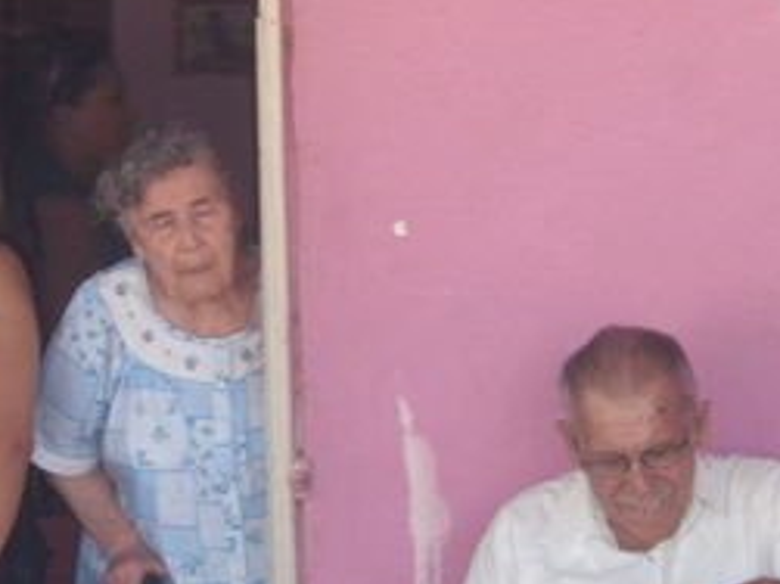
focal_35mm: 263
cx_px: 444
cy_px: 469
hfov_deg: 7.5
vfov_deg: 5.6
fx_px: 5923
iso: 200
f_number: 4.8
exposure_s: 1/80
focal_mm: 18.28
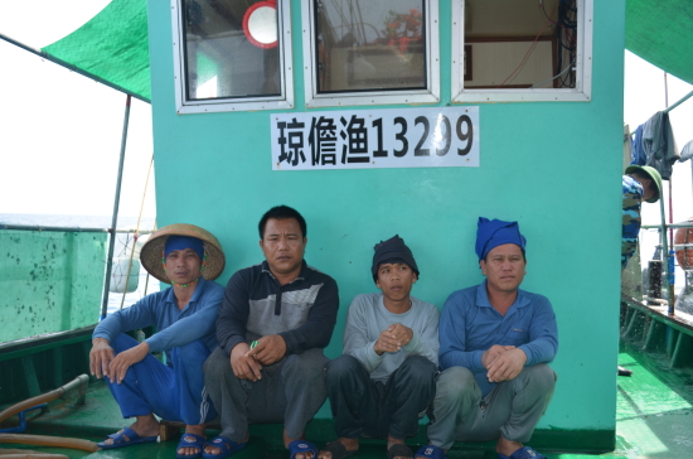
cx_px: 346
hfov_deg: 57.3
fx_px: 634
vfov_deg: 39.8
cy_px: 230
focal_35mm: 33
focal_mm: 22
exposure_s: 1/200
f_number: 4.5
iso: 100
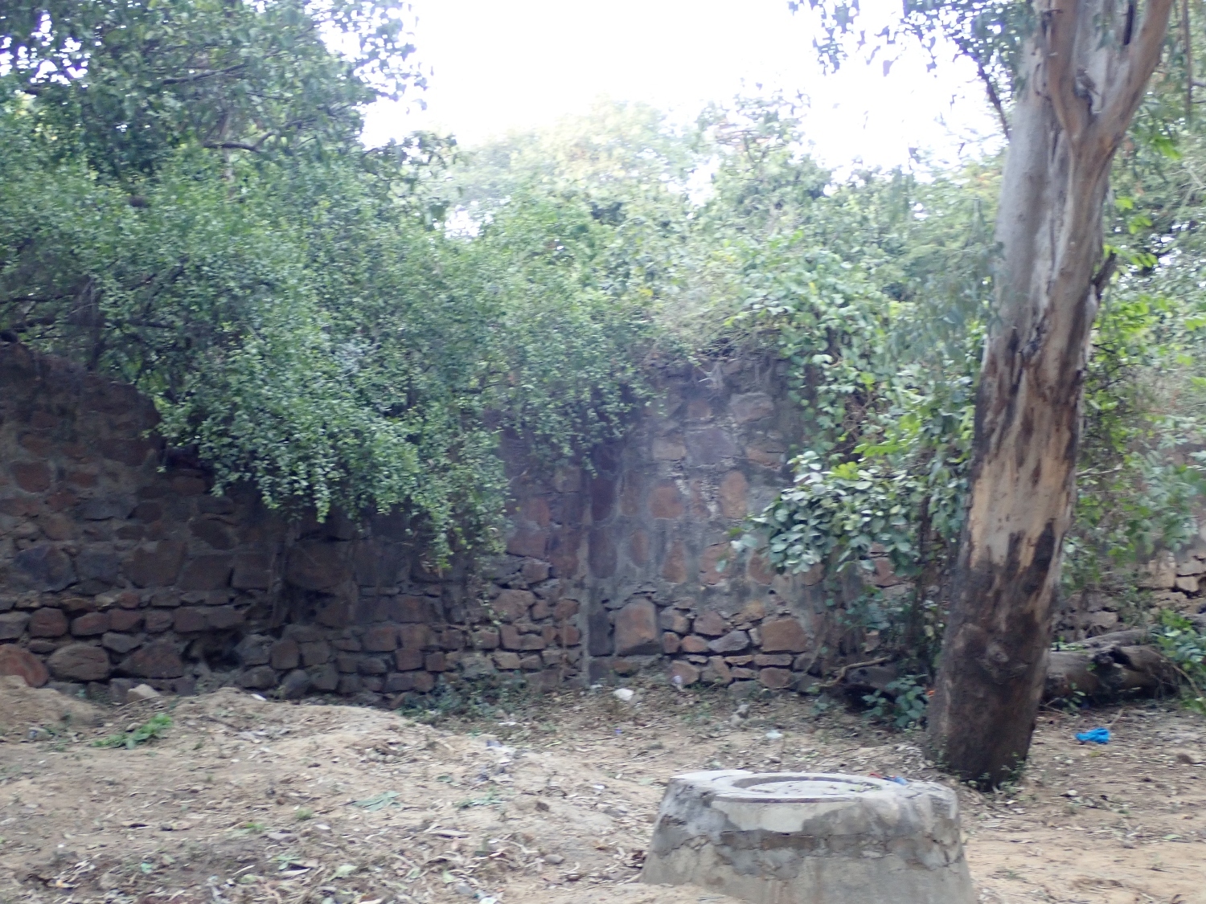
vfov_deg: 29.7
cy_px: 452
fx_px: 1707
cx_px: 603
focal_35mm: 49
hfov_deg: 38.9
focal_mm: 8.99
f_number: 3.2
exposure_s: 1/50
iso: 500
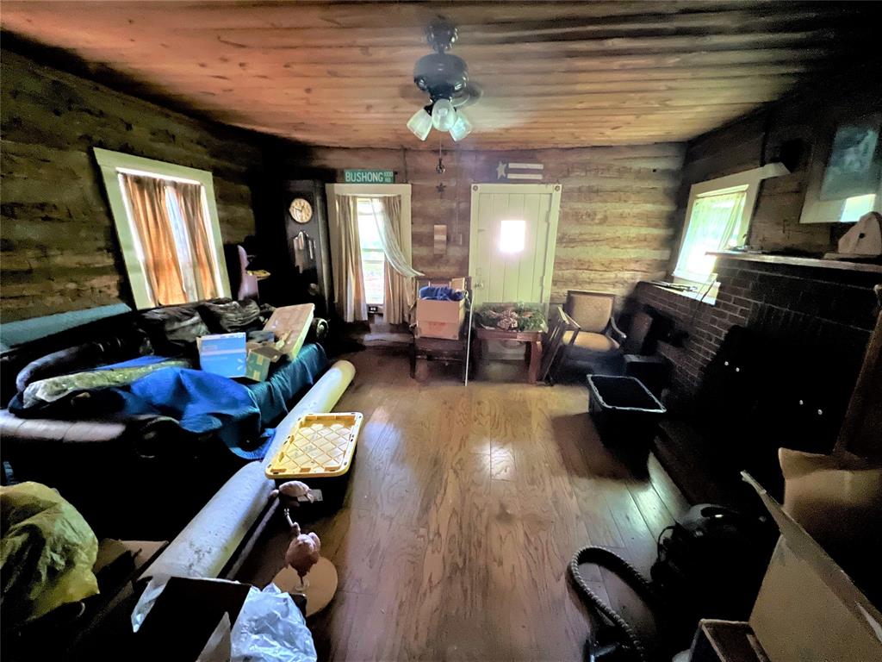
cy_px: 331
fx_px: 331
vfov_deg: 89.9
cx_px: 441
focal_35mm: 13
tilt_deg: -16.6
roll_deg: -0.9
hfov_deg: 106.2
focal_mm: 1.57
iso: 1000
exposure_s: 1/8
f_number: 1.8
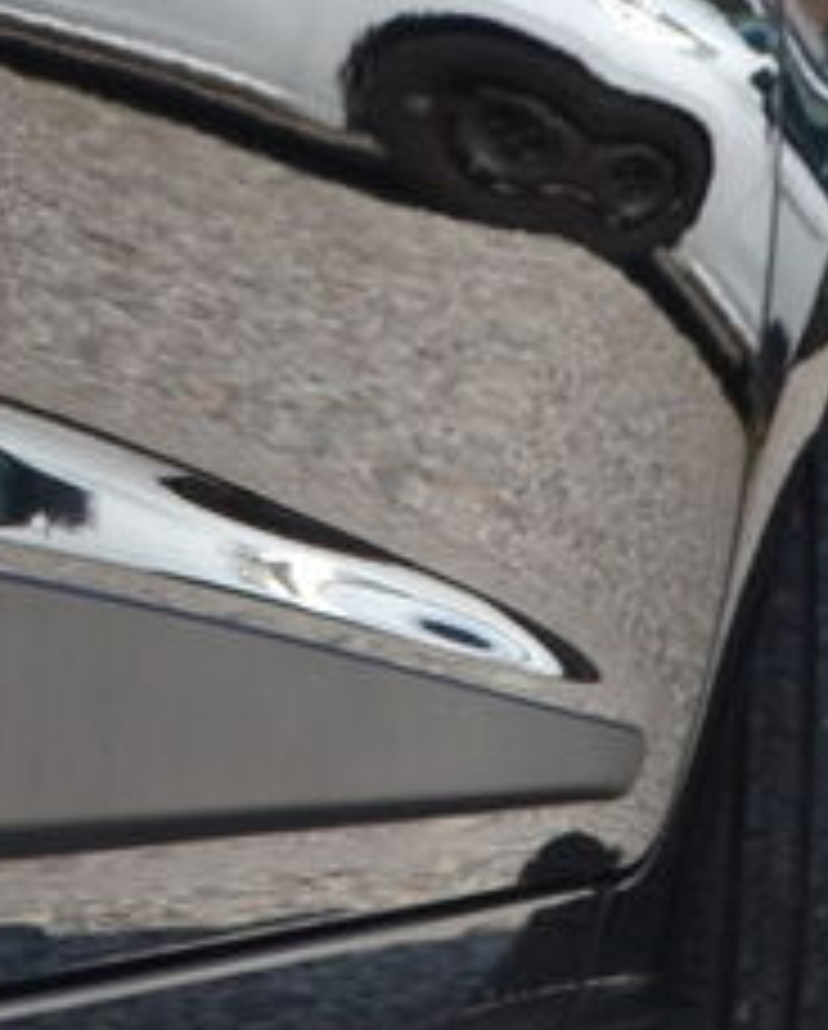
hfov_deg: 6.1
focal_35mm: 212
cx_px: -2498
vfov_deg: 9.0
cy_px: -216
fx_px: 6477
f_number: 7.1
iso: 100
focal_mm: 18
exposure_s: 1/200
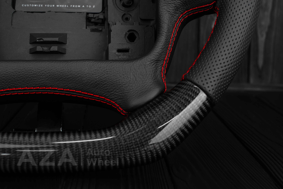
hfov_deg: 37.8
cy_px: 94
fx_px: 413
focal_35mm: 52
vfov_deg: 25.8
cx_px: 142
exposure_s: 1/125
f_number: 6.3
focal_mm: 35
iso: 500
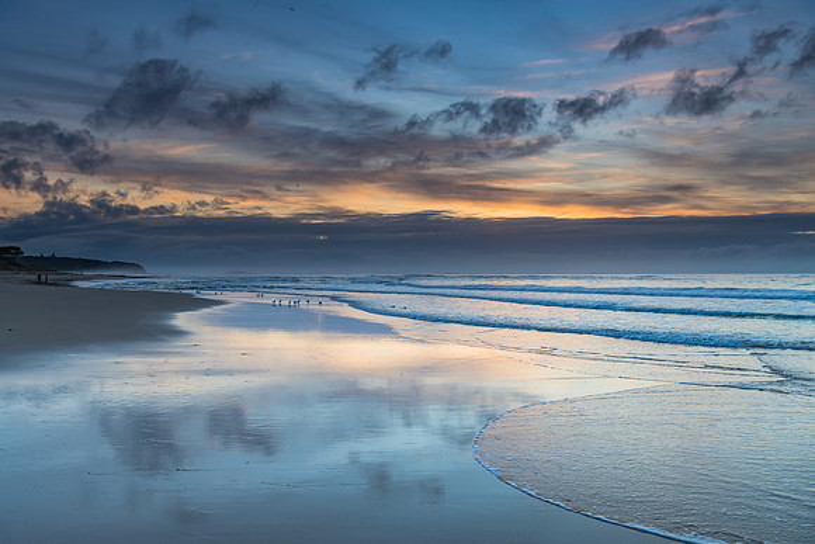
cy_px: 272
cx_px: 408
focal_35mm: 36
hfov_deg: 53.7
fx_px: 804
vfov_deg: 37.4
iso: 250
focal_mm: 35
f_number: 5.6
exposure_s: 1/50
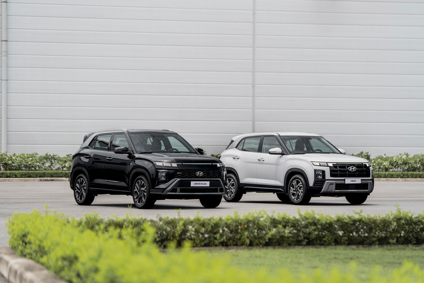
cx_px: 212
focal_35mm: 128
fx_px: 1507
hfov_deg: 16.0
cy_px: 142
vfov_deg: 10.7
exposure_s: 1/800
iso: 100
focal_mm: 128
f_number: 3.2
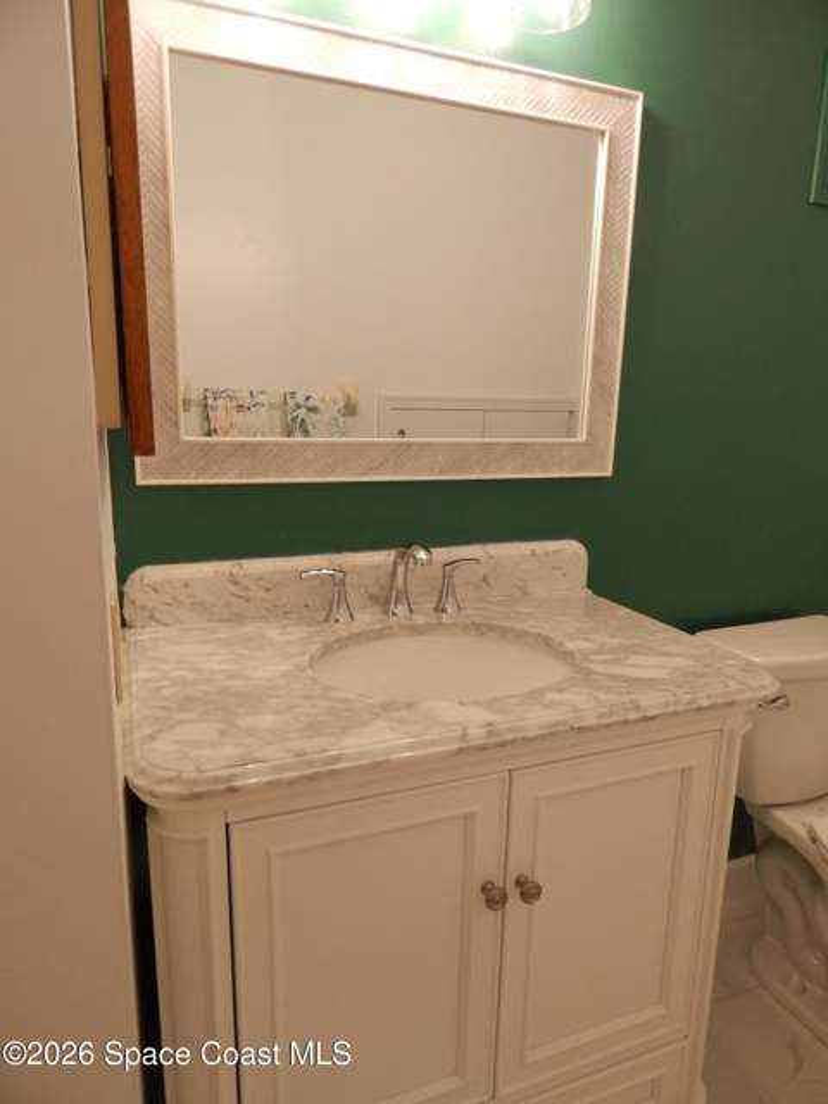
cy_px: 552
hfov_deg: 58.9
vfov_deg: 73.9
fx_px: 734
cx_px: 414
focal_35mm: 23
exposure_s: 1/30
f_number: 3
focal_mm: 4
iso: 200
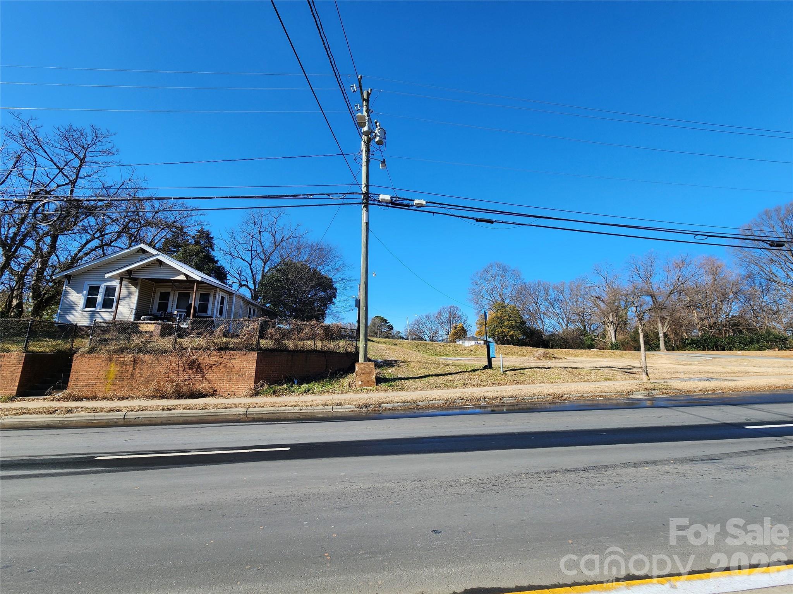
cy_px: 297
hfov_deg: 106.2
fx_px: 298
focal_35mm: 13
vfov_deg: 89.9
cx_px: 396
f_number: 2.2
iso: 50
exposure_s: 1/1343
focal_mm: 2.2
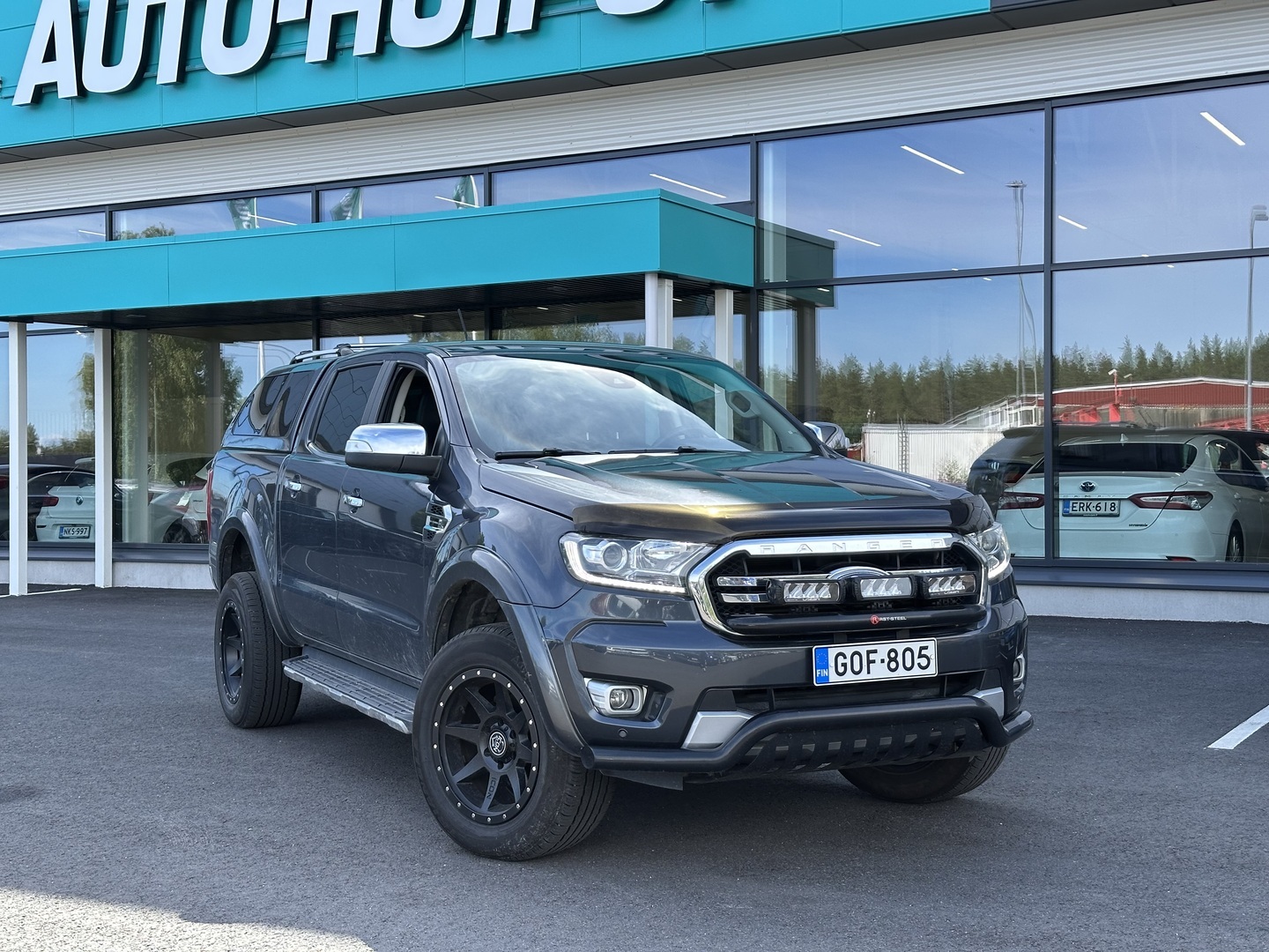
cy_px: 476
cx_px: 634
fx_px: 1760
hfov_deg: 39.7
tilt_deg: +1.0
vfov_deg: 30.3
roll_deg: -0.1
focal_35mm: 48
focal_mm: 6.86
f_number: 1.78
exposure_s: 1/623
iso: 64
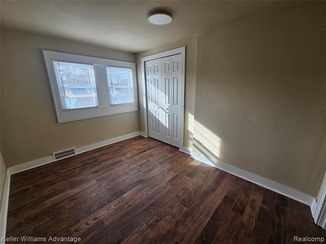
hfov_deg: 106.2
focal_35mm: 13
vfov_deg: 89.9
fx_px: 122
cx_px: 163
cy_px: 122
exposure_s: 1/359
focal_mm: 2.2
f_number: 2.2
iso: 200
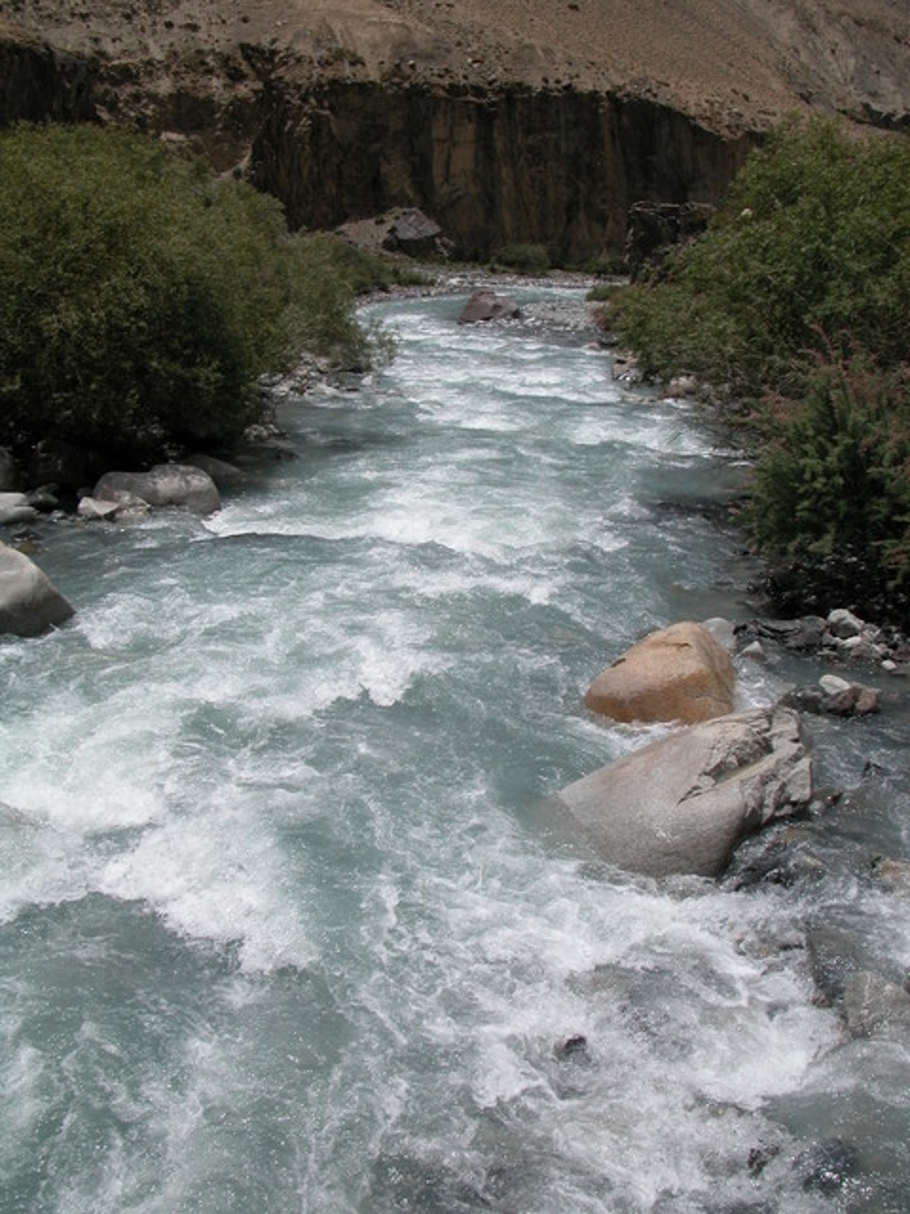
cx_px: 455
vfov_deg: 52.6
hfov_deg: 40.7
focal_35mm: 35
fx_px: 1227
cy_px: 607
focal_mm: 8.9
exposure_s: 1/586
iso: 100
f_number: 8
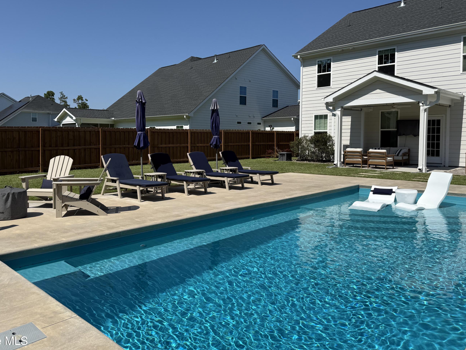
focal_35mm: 28
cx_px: 213
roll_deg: -0.3
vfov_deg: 49.7
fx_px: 377
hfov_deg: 63.3
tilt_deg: -2.0
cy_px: 155
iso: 80
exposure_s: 1/7353
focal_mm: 6.76
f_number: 1.78
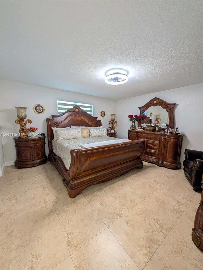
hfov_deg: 94.6
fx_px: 94
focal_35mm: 12
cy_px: 135
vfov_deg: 110.5
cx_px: 102
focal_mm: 2.02
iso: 73
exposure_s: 1/60
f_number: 1.7
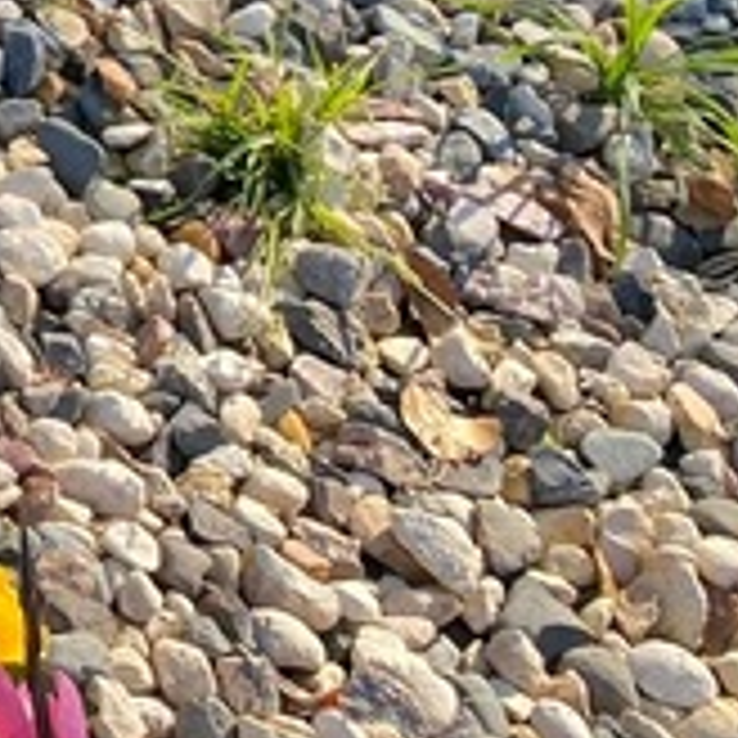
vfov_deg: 14.7
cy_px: -288
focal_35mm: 112
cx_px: -1040
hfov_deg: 12.3
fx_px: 2701
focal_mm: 4.25
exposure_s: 1/367
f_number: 1.8
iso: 32
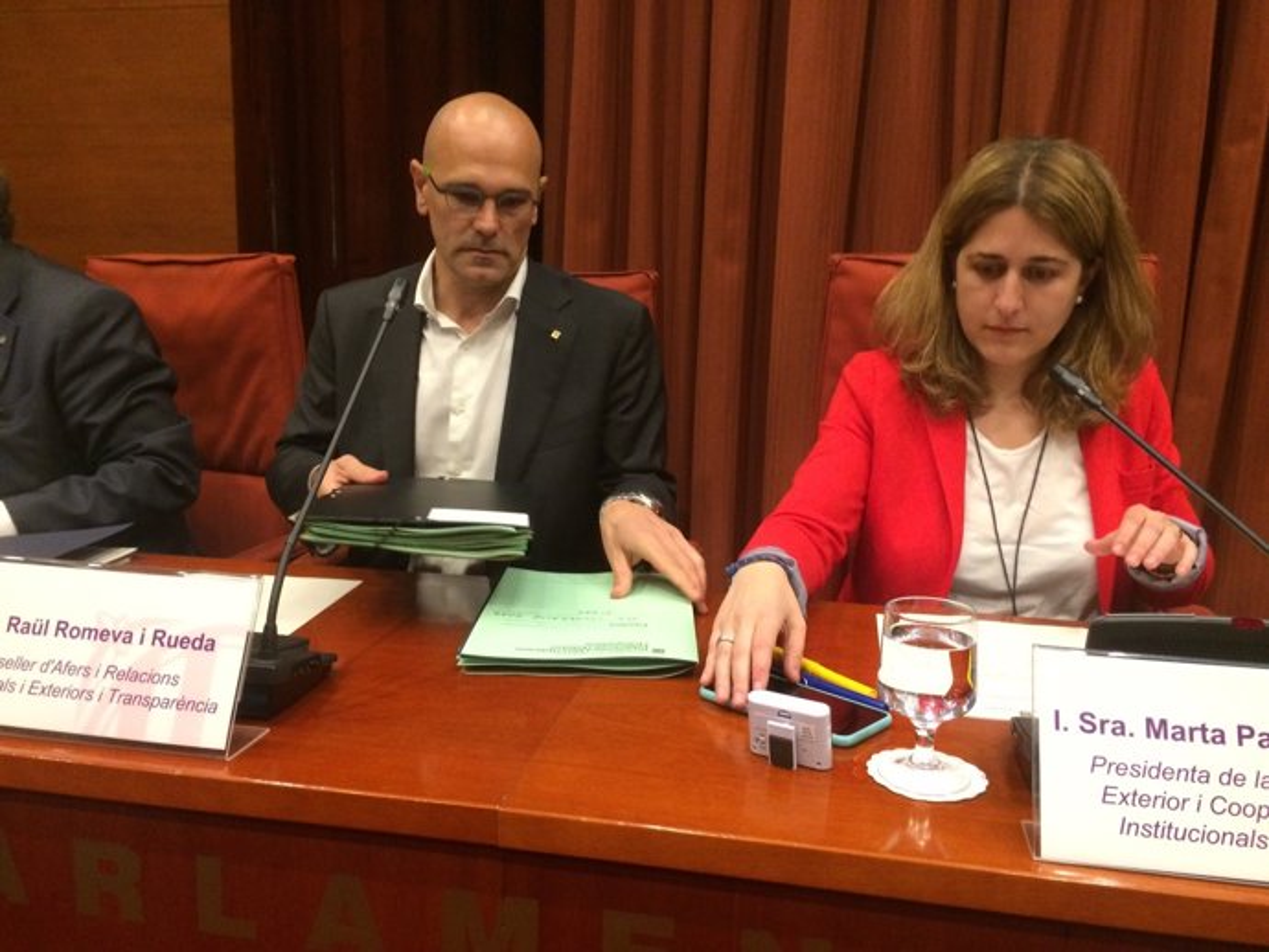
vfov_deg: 48.3
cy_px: 476
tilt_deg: -9.6
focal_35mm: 29
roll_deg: -0.7
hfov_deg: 61.6
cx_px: 634
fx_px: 1063
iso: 320
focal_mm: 4.15
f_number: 2.2
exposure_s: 1/25
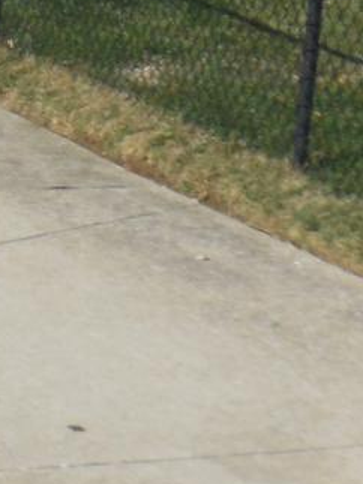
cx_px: -234
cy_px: -336
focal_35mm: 219
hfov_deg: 6.7
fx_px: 3064
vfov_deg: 8.7
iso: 125
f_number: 3.8
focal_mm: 8.2
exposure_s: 1/1600
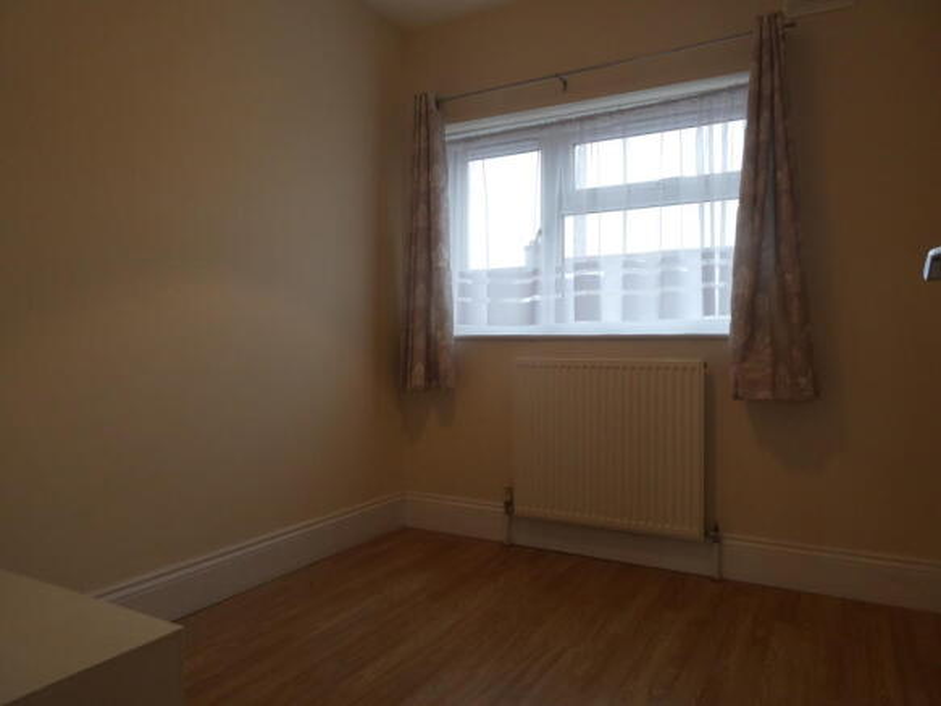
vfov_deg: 56.8
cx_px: 470
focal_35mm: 24
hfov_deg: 71.6
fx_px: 652
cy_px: 353
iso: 125
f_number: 3.3
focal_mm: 4.3
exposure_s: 1/60
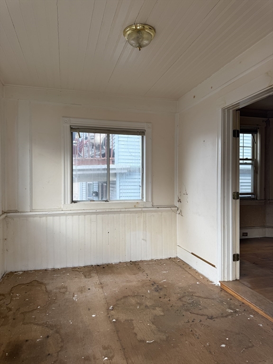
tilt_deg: +0.1
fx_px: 252
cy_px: 182
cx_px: 136
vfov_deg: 71.6
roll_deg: -0.5
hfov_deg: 56.8
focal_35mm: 24
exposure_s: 1/289
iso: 64
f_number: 1.78
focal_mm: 6.76
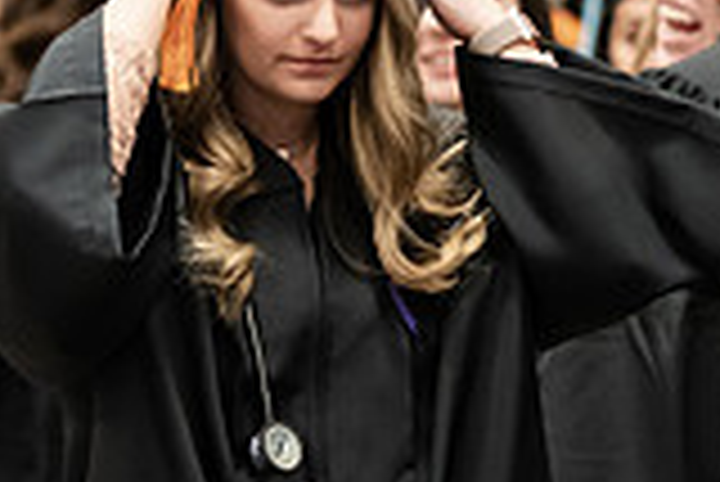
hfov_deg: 4.9
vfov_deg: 3.3
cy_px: 255
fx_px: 8407
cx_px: 652
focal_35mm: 420
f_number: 3.2
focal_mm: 116
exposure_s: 1/200
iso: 2000
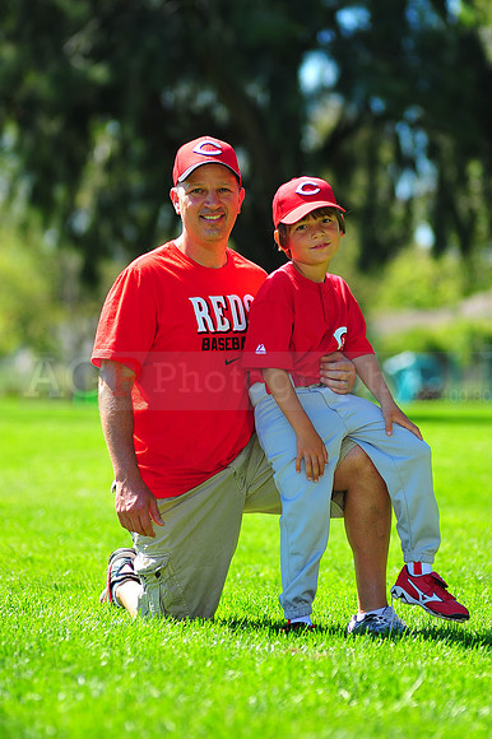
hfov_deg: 7.6
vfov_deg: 11.4
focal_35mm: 180
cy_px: 370
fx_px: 3694
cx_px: 246
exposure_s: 1/640
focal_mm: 180
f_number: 4.5
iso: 200
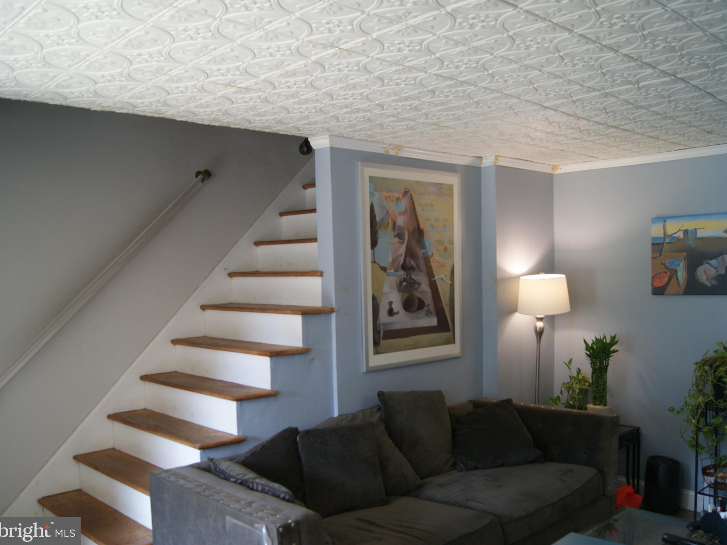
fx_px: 693
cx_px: 407
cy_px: 269
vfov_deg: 42.9
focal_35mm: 33
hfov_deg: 55.2
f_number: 3.5
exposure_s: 1/30
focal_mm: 20
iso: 250
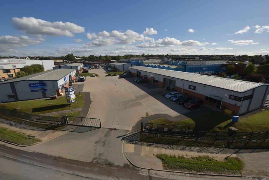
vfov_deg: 77.3
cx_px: 134
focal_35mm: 15
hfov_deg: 100.4
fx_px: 112
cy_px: 90
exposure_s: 1/1000
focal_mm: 15
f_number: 8
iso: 160
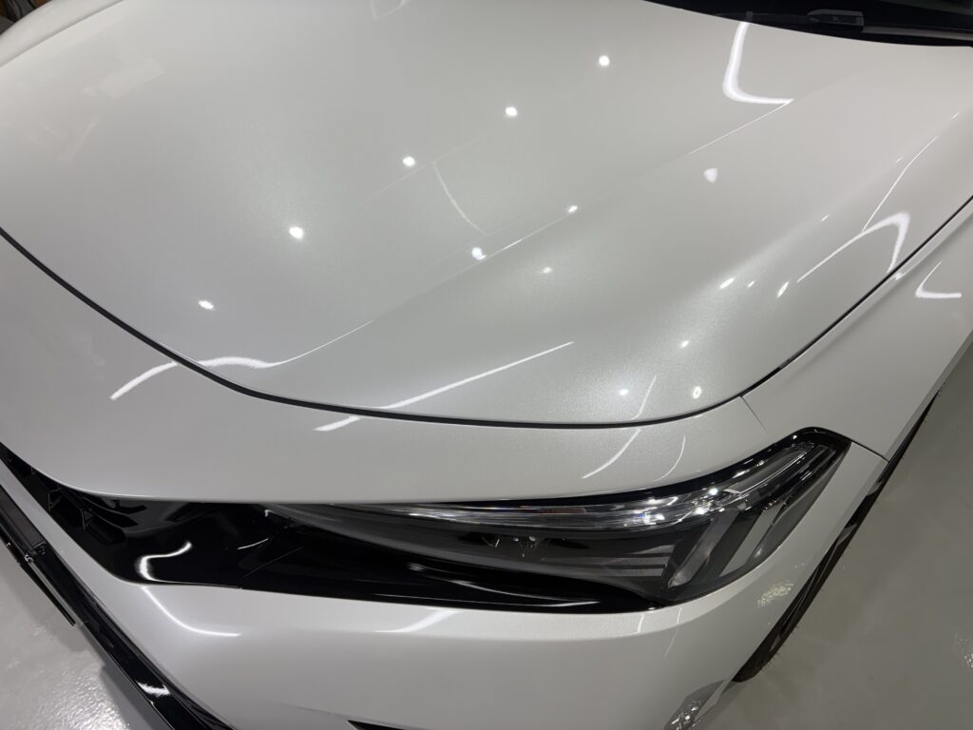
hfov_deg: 67.3
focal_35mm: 26
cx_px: 486
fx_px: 731
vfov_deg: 53.1
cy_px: 365
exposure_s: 1/475
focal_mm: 5.96
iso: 50
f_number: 1.6
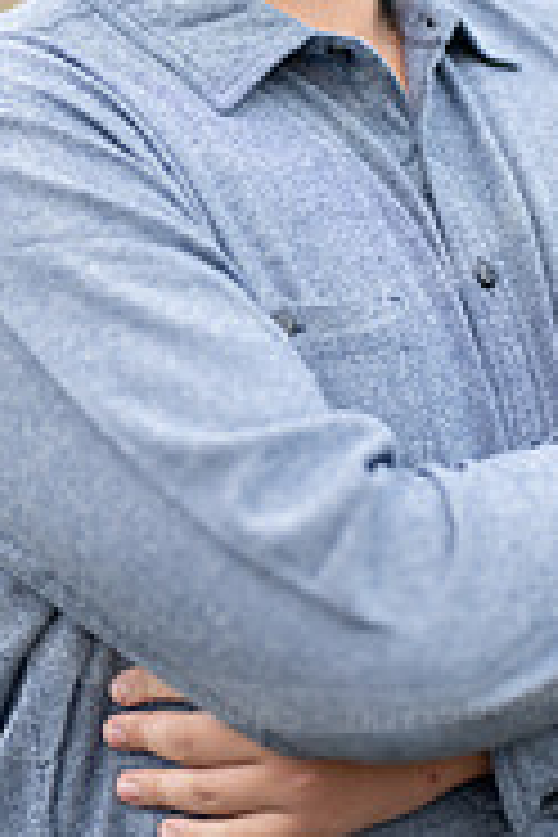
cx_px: 292
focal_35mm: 206
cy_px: 148
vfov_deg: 10.0
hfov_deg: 6.7
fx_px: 4789
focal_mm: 85
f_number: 1.2
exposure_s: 1/400
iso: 500
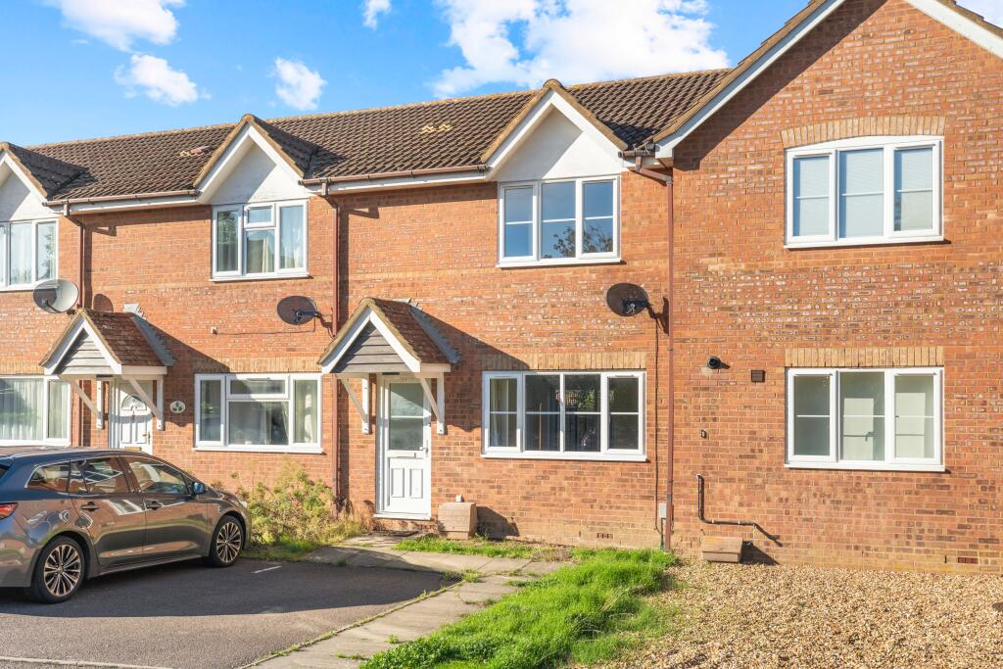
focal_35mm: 35
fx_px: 975
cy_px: 334
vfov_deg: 37.9
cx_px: 502
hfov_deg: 54.4
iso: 320
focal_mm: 35
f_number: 8
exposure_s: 1/200
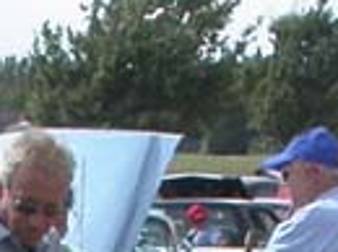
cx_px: -135
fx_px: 2924
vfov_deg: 4.7
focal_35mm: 300
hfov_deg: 6.5
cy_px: 826
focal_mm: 7.85
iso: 100
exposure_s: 1/278
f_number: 7.5
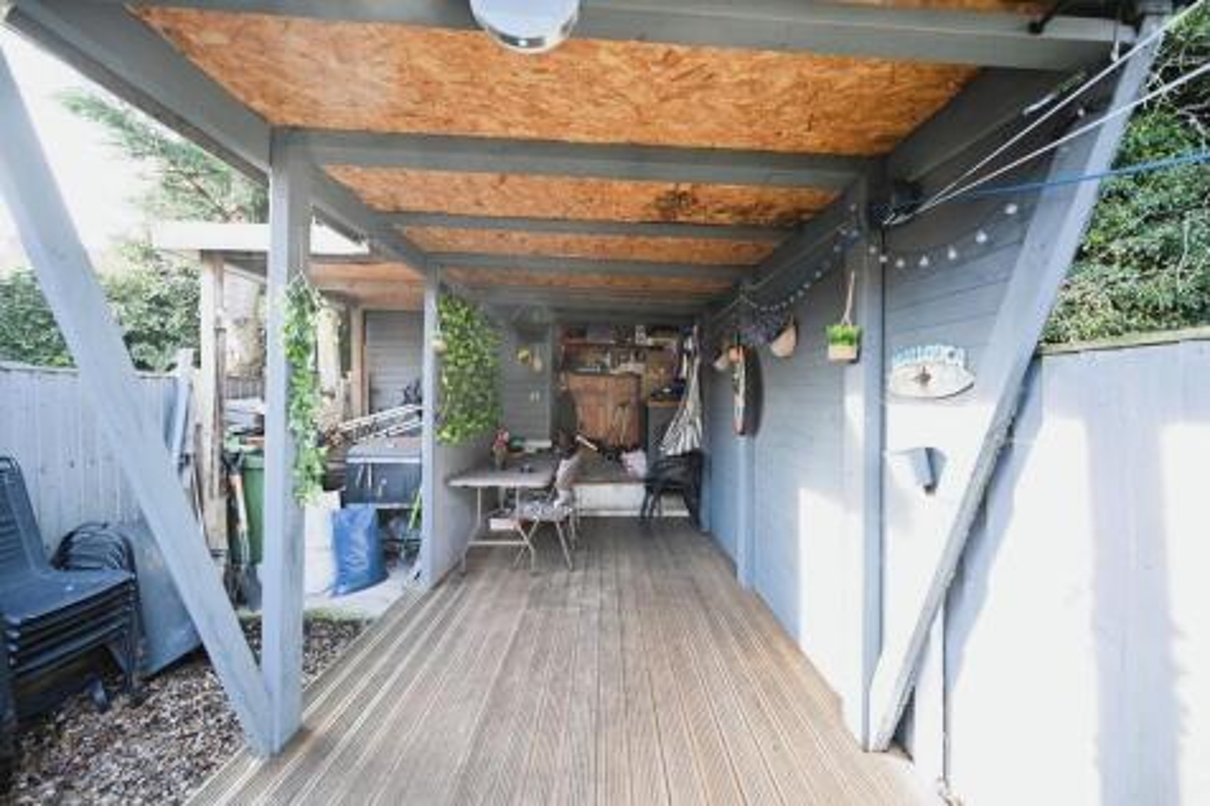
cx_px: 605
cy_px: 403
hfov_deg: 104.3
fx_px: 470
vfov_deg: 81.2
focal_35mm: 14
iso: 110
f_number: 4
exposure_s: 1/15
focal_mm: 14
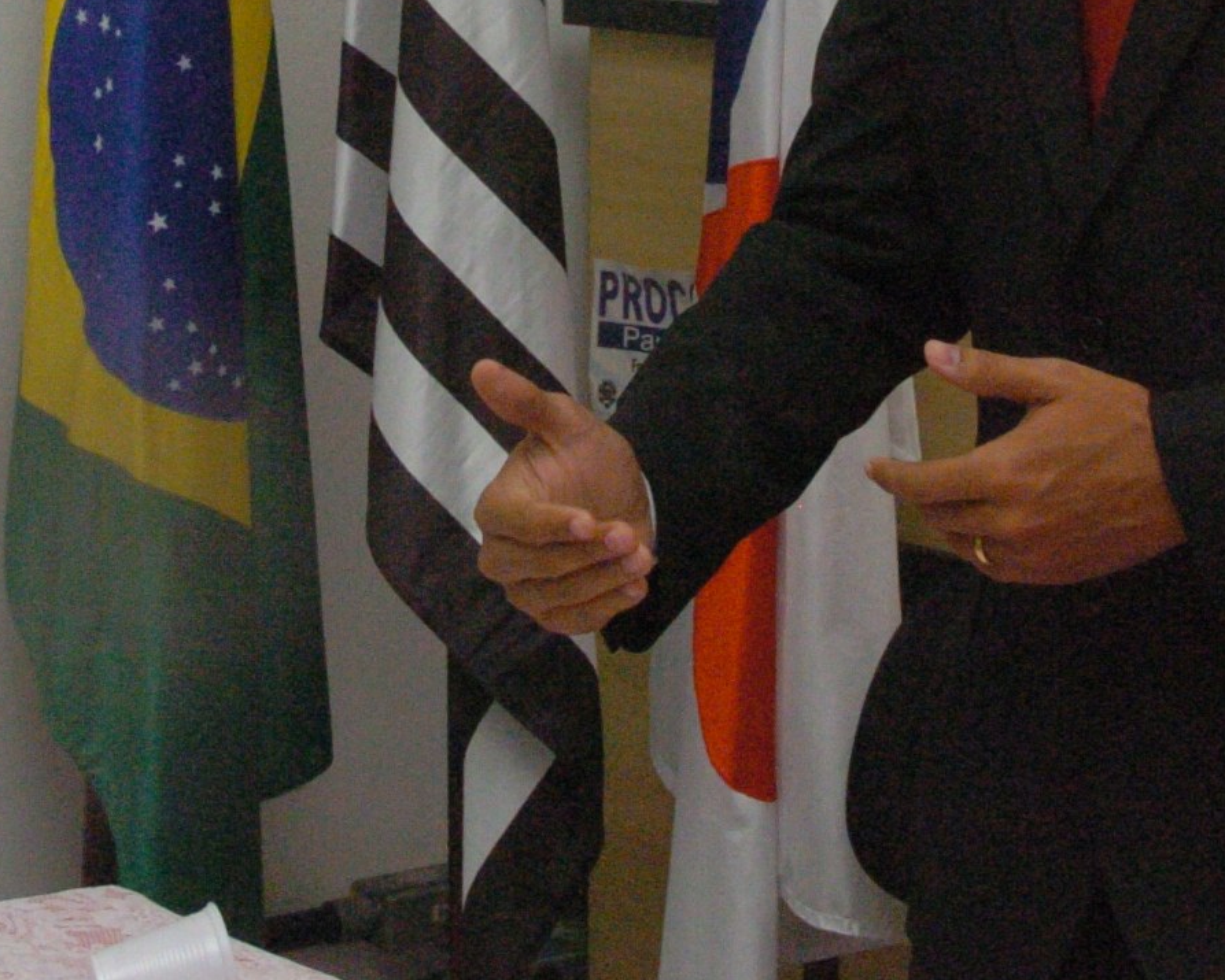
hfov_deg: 15.5
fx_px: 4497
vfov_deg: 12.2
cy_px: -114
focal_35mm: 124
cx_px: 573
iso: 1600
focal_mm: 32
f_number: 10
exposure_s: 1/250
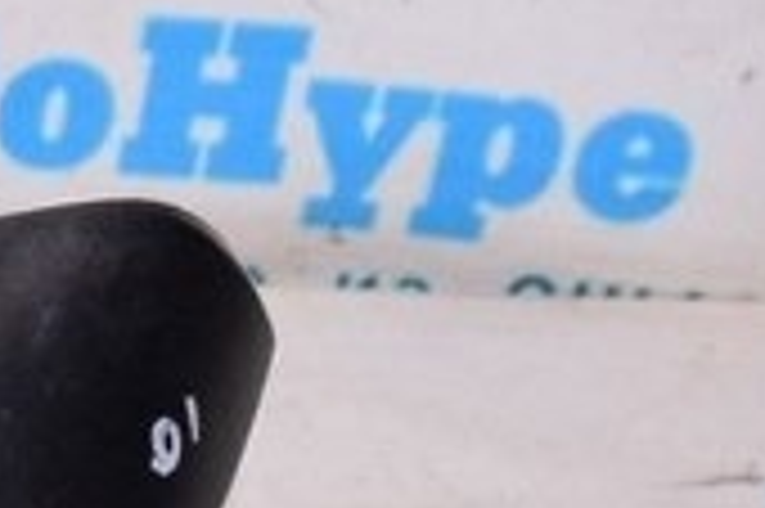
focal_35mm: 190
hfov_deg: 9.3
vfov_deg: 7.0
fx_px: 4034
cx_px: -1264
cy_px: 933
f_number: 8
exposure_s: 1/200
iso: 1600
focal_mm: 21
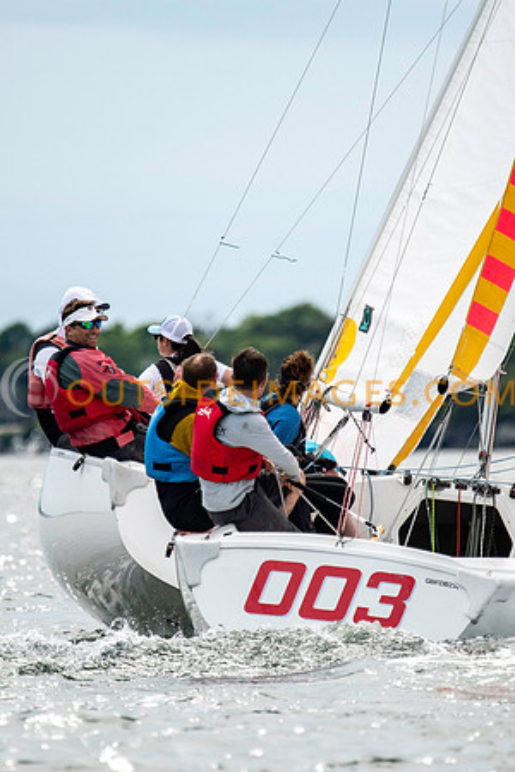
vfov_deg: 3.0
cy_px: 386
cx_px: 247
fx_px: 14535
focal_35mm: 677
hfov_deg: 2.0
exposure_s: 1/4000
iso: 250
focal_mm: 300
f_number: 4
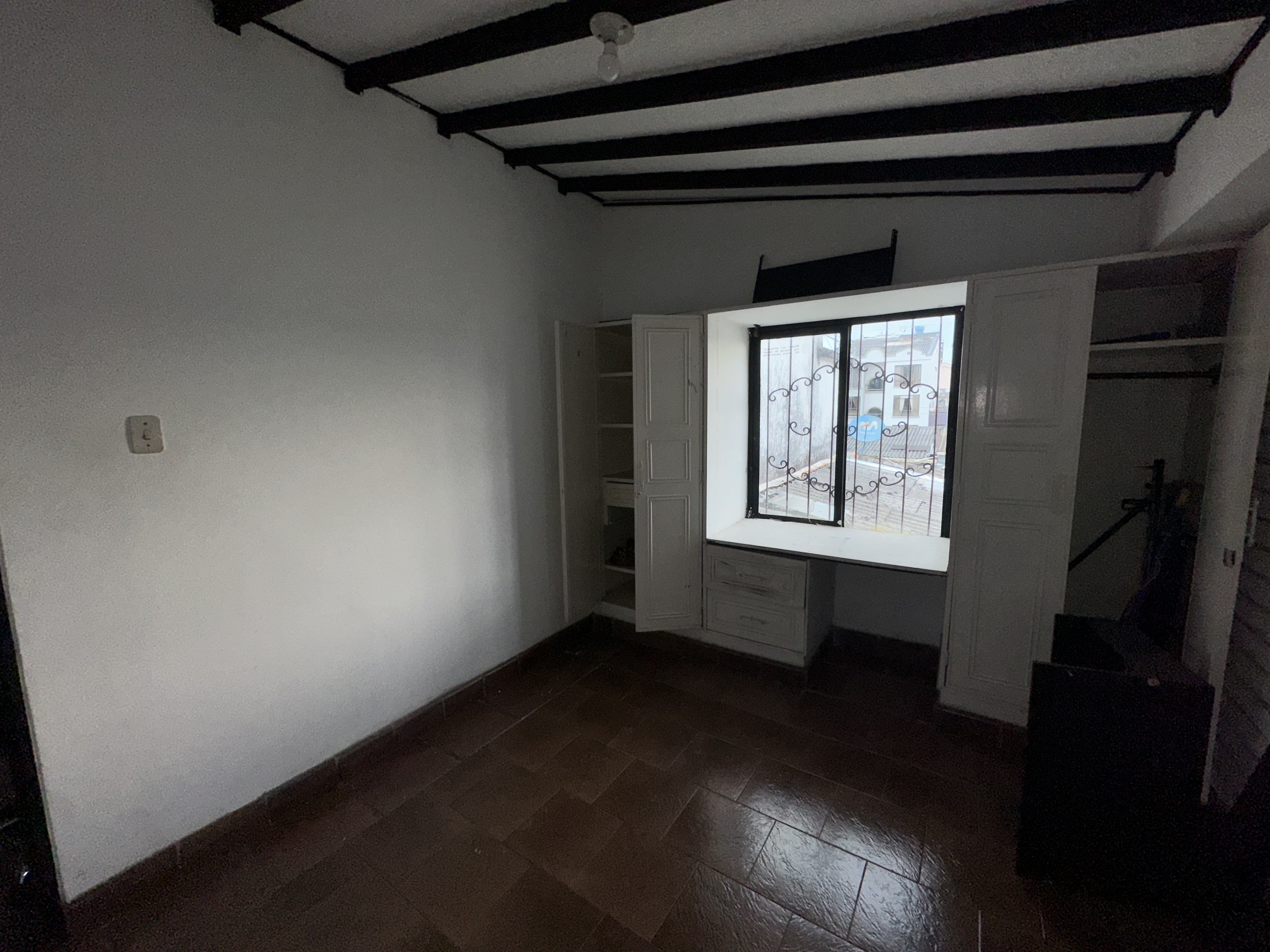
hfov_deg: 102.1
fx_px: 514
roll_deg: +0.7
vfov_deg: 85.7
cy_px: 476
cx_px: 635
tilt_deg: -8.0
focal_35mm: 14
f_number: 2.2
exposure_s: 1/122
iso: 32
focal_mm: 2.22
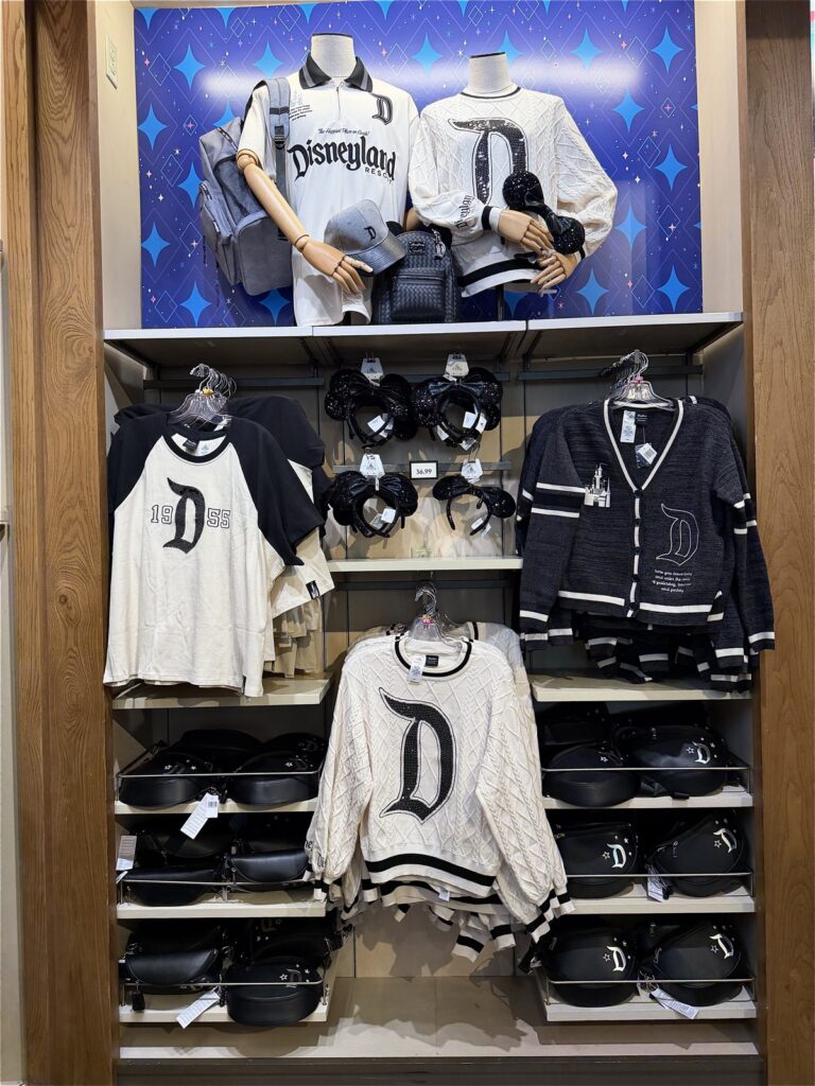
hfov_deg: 56.8
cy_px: 543
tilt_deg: -1.3
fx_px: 753
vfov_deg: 71.6
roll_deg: +0.8
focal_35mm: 24
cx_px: 408
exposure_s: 1/120
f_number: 1.78
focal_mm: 6.76
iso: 160
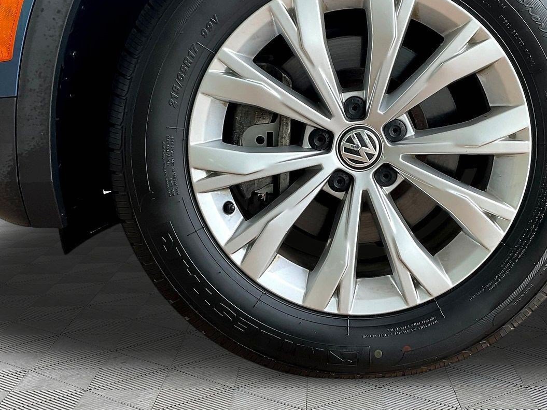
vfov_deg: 32.6
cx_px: 340
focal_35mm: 44
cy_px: 135
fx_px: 695
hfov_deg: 42.6
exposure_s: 1/122
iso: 32
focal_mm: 3
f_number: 1.8
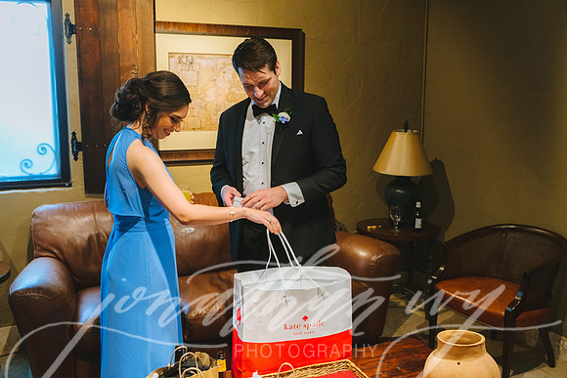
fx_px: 551
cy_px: 189
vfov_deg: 37.9
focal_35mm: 35
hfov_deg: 54.4
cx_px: 284
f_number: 4
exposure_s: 1/125
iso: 1600
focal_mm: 35
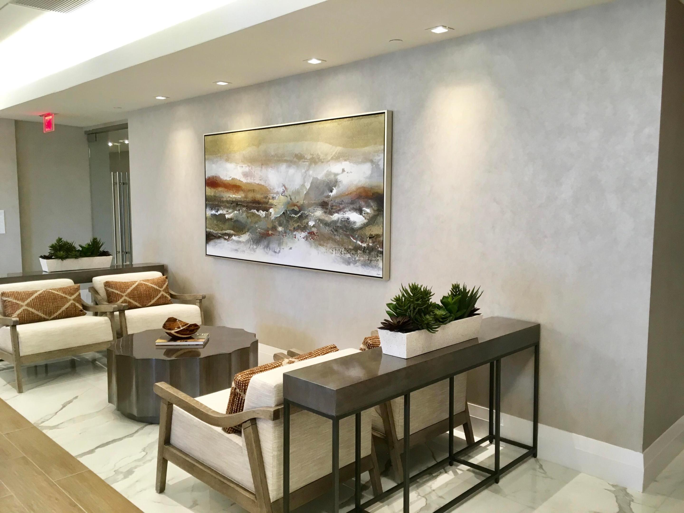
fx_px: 573
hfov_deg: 61.7
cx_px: 342
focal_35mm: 29
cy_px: 256
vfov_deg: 48.2
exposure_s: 1/30
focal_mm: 4.15
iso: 50
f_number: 2.2
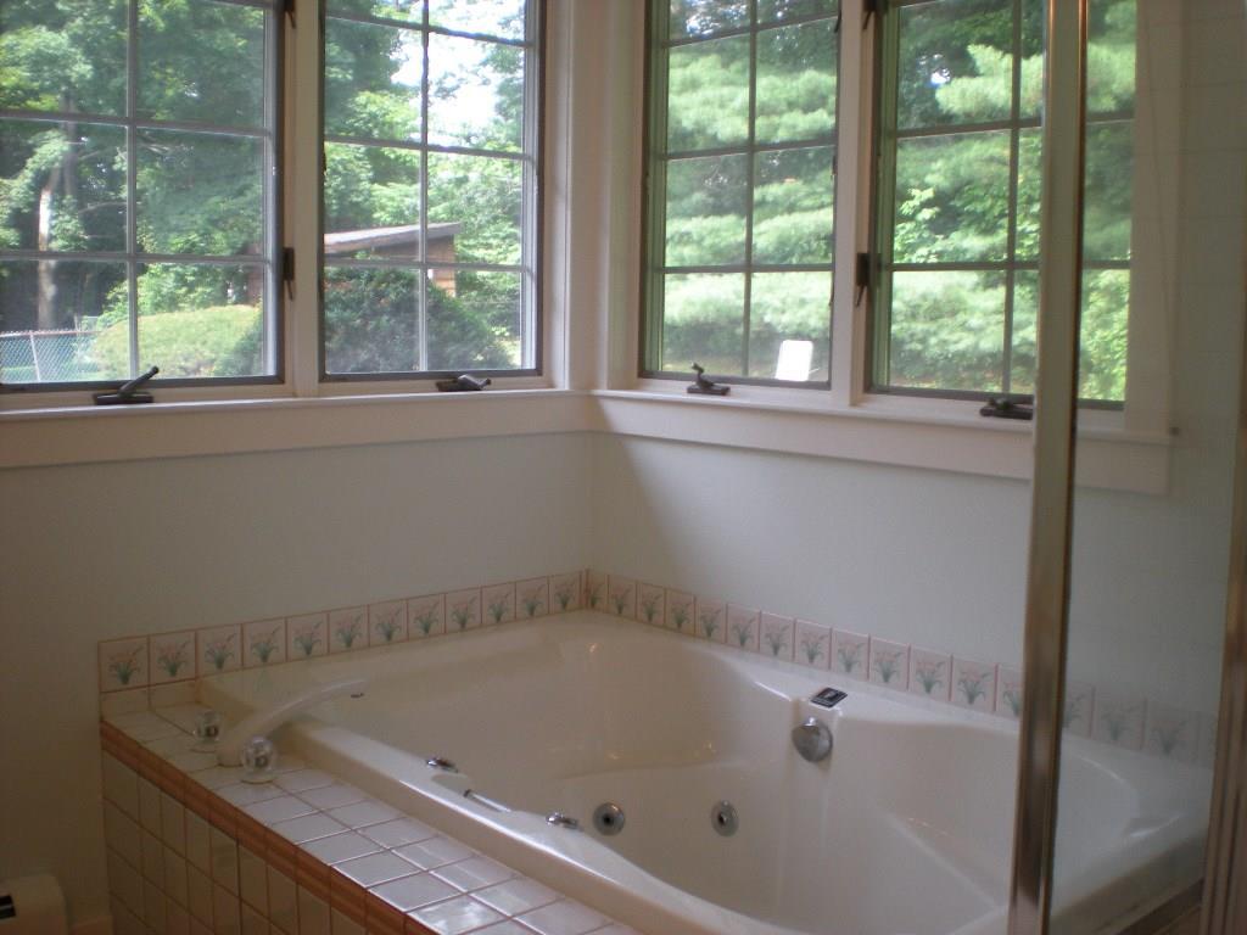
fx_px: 1369
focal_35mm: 38
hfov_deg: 49.0
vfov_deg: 37.7
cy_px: 468
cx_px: 624
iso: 123
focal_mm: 6.3
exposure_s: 1/58
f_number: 3.1
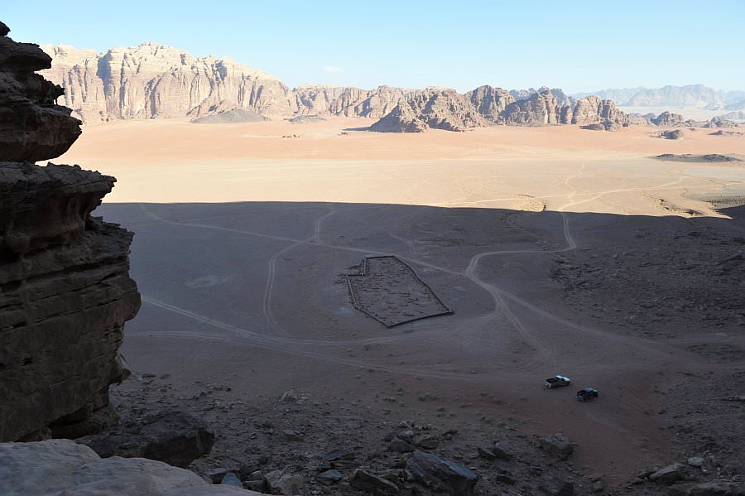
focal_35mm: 24
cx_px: 372
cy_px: 248
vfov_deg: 53.1
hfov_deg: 73.8
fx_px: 496
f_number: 8
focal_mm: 24
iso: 200
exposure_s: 1/250
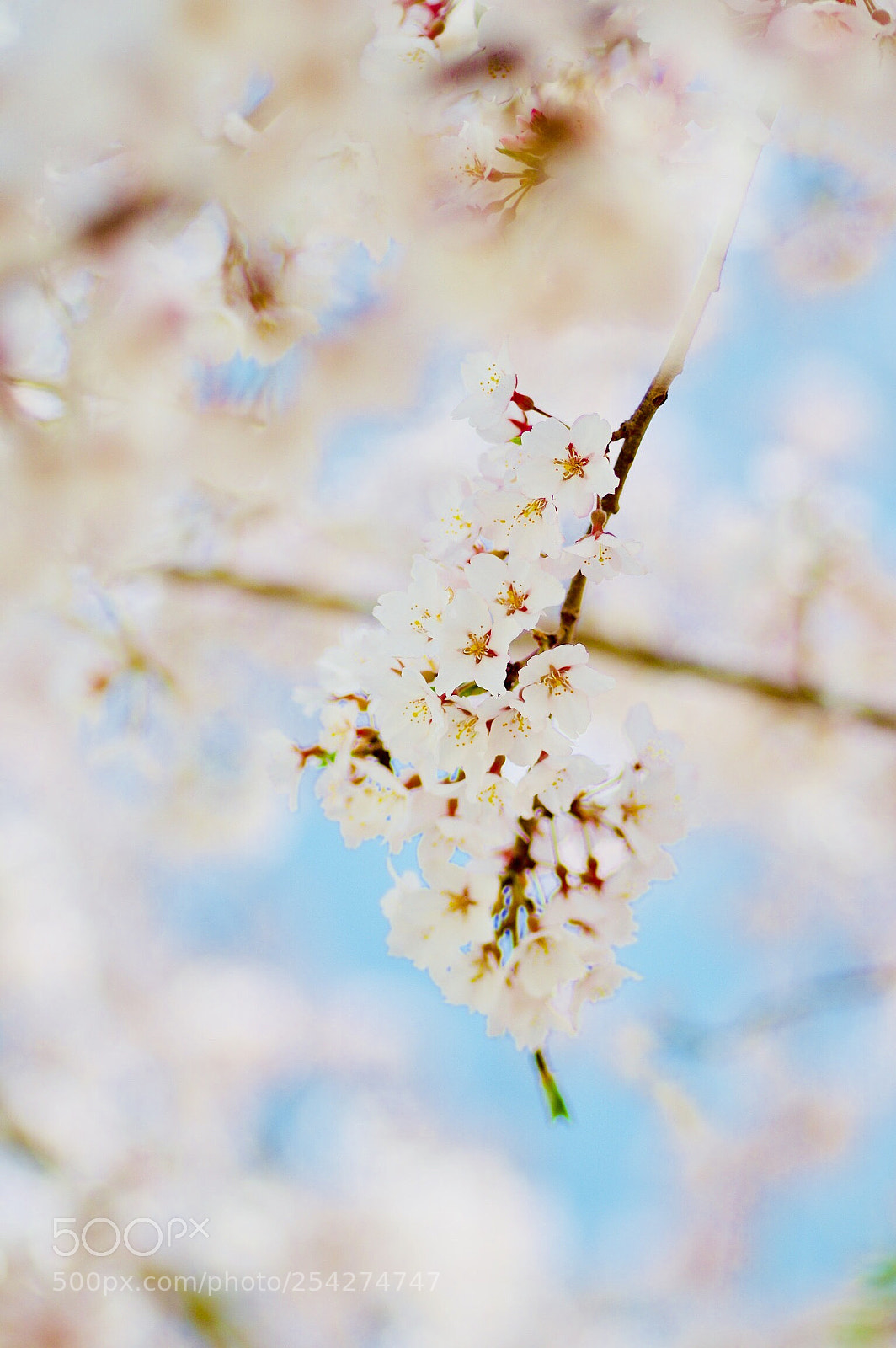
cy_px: 674
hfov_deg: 9.1
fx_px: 5609
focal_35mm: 150
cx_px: 448
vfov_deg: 13.7
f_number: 2.8
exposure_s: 1/1000
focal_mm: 100
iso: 100
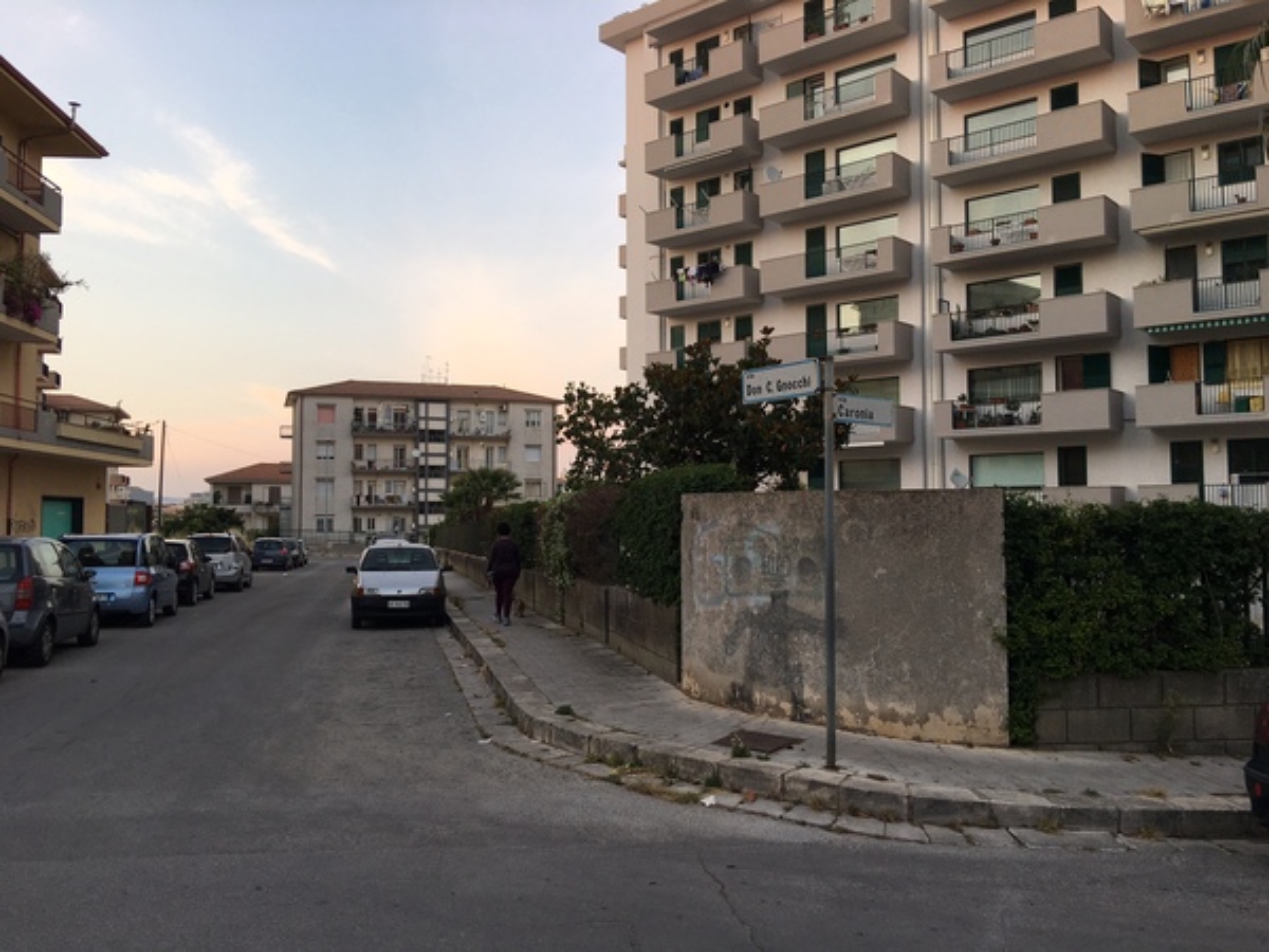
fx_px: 1063
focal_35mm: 29
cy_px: 476
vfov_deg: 48.2
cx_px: 634
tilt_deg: +3.1
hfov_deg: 61.7
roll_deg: -1.3
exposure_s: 1/100
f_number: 2.2
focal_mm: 4.15
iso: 25
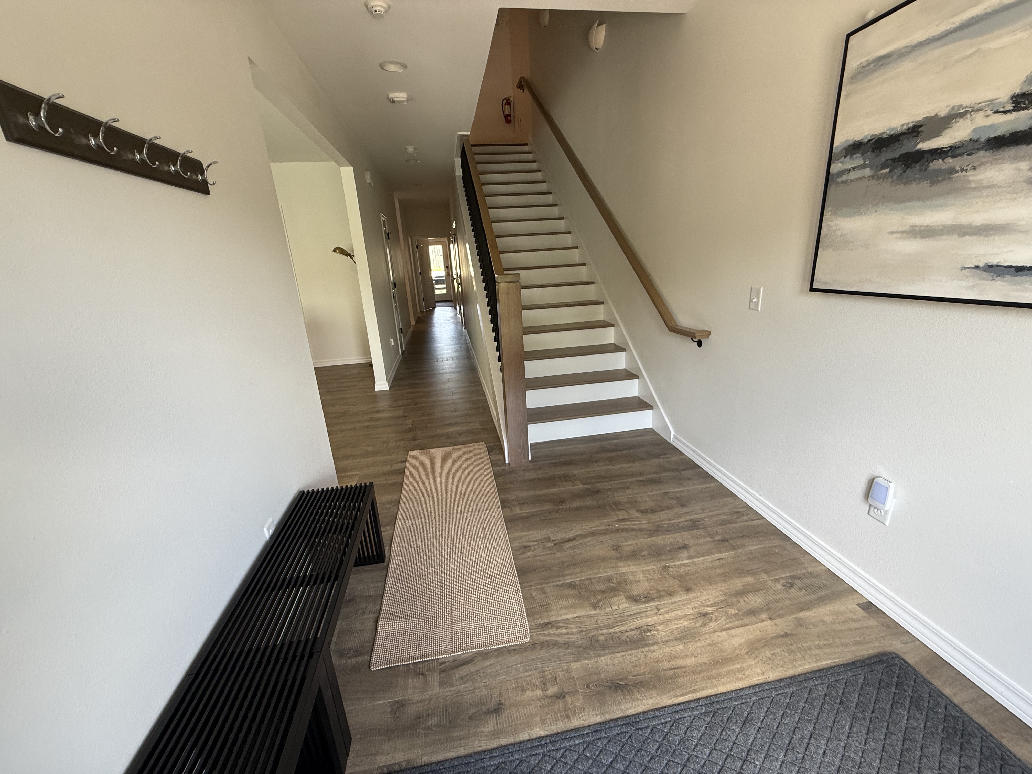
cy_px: 387
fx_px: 417
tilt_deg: -16.4
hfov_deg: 102.1
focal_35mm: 14
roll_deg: +3.1
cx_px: 516
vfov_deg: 85.7
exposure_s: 1/99
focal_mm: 2.22
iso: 125
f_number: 2.2
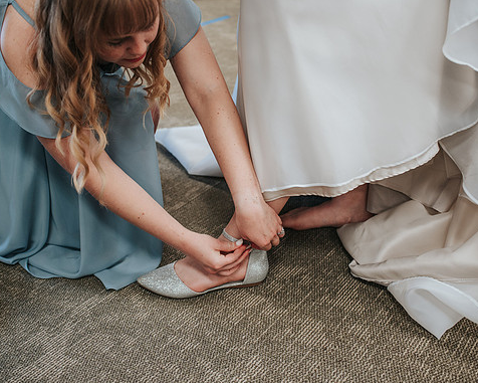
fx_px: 566
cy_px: 194
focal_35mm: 40
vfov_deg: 37.3
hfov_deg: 45.8
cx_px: 236
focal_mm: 35
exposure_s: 1/125
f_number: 2.8
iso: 640
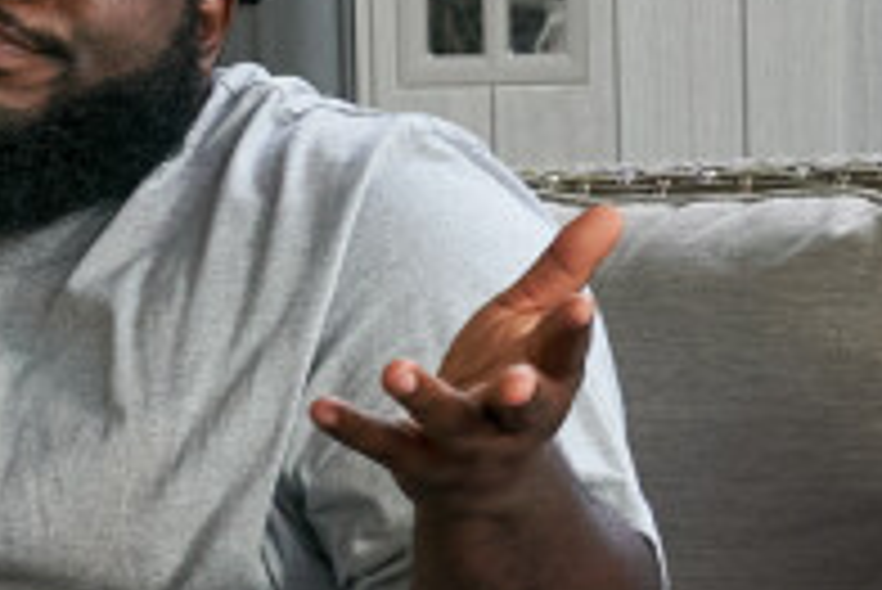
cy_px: 761
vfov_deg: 5.5
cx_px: -652
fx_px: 6154
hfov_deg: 7.9
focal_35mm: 251
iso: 1600
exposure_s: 1/250
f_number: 8
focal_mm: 41
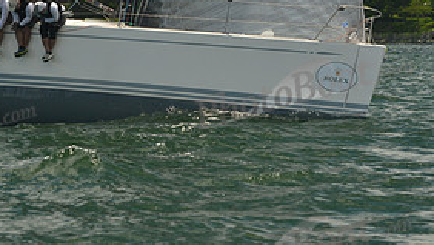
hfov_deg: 7.4
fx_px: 3351
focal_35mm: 291
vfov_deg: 4.2
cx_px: 117
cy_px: 32
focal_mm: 135
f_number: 8
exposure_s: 1/800
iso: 400
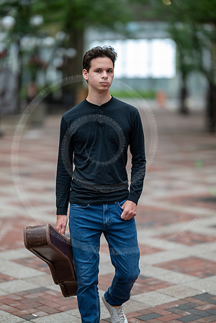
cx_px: 108
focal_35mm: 85
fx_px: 765
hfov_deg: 16.1
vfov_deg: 23.9
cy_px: 162
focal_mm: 85
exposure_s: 1/400
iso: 250
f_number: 1.2
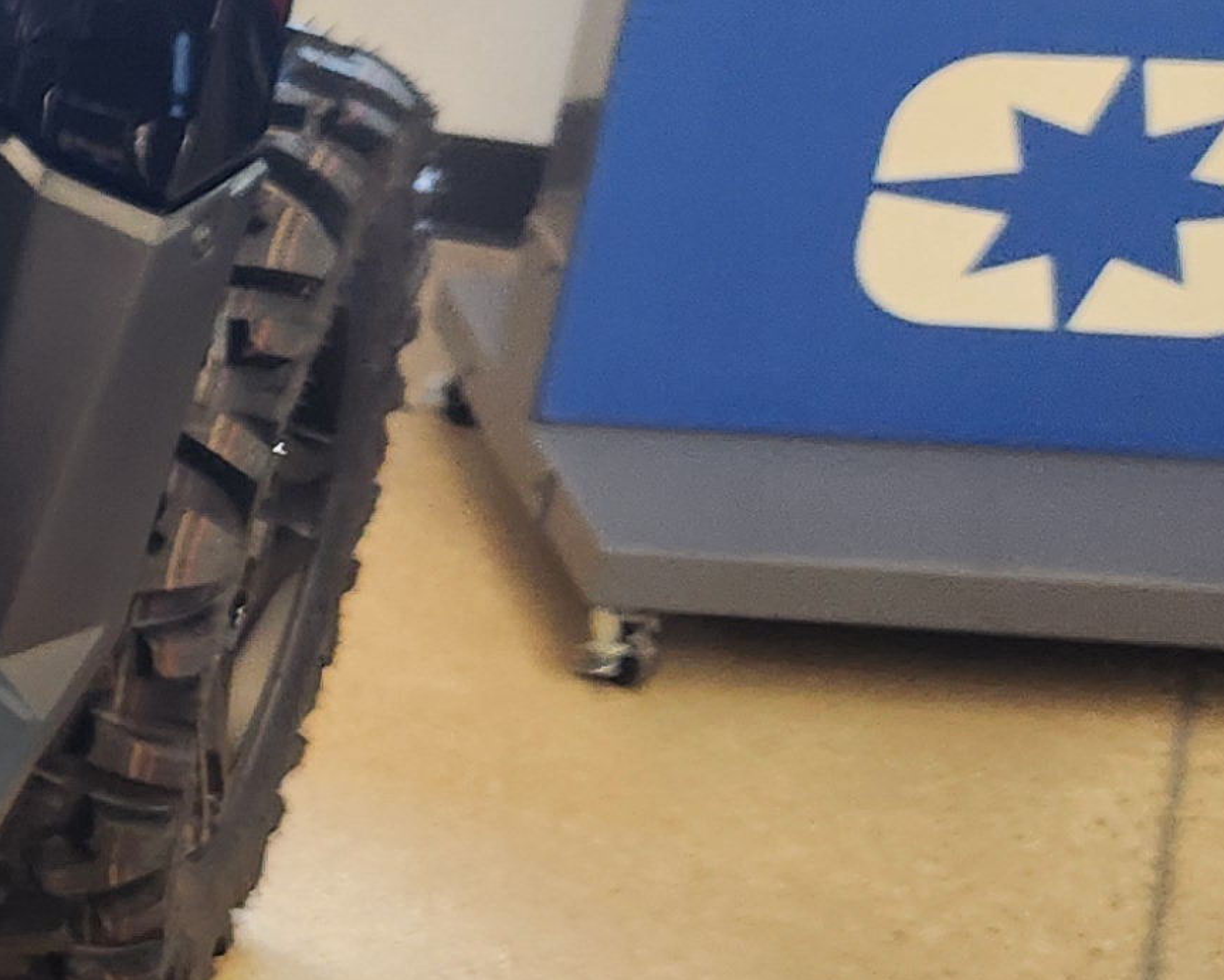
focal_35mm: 104
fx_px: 3769
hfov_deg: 14.5
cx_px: -1387
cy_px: 719
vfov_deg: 14.8
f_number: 1.8
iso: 160
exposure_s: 1/120
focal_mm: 5.4
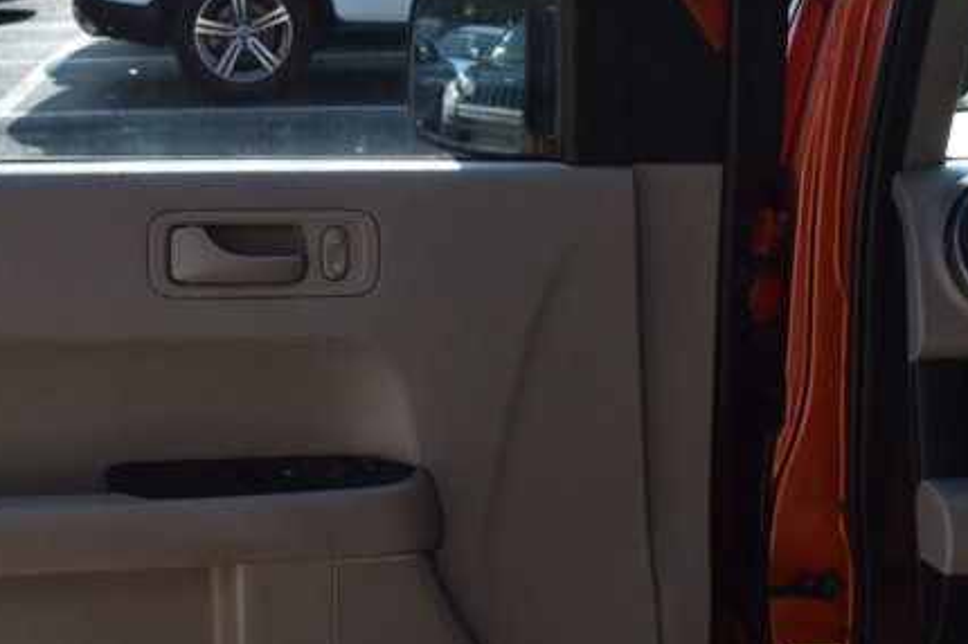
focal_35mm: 82
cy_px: 453
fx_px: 2208
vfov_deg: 16.5
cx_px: 92
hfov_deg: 24.0
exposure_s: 1/400
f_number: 11
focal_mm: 23
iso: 400
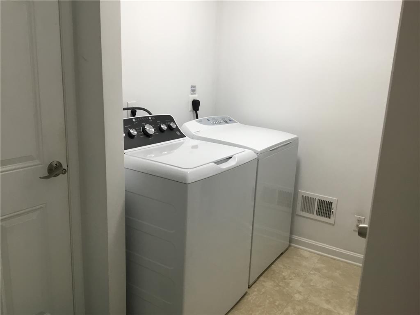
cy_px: 158
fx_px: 376
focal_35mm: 31
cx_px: 210
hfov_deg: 58.4
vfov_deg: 45.4
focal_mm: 3.3
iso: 50
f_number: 2.4
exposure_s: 1/30
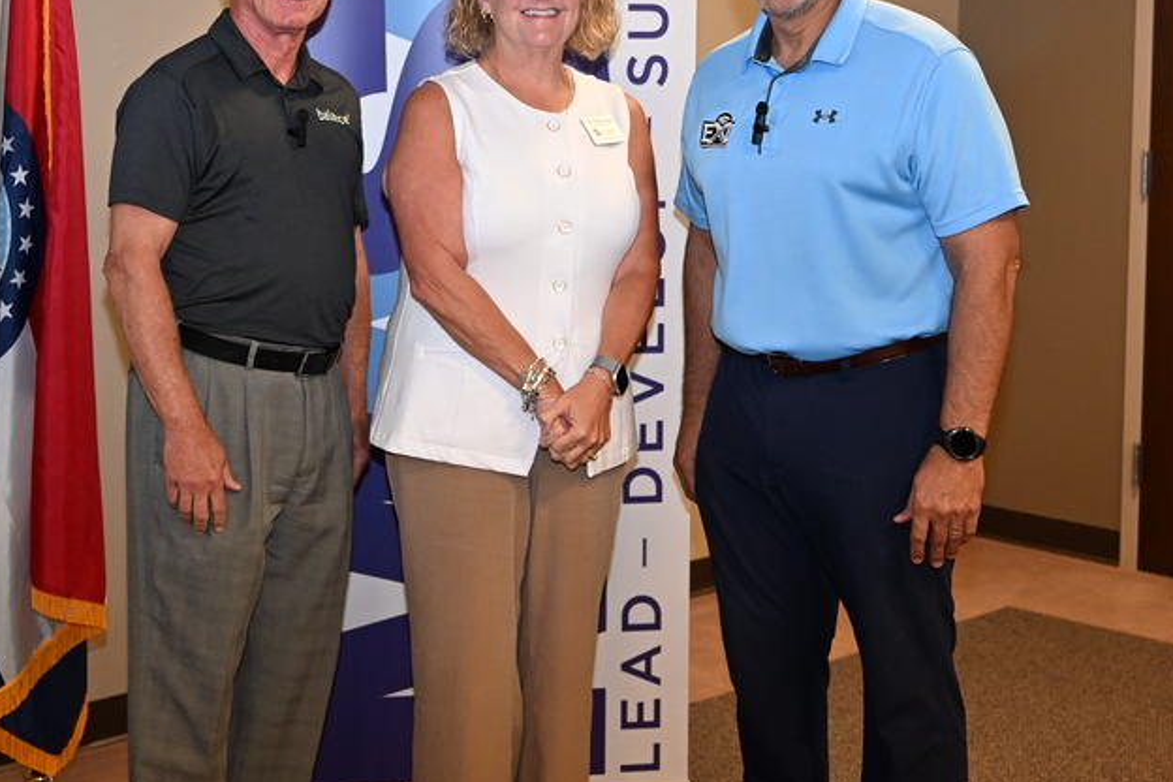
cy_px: 170
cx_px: 399
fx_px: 2085
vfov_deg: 21.0
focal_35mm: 64
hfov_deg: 31.2
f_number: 4.5
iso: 1600
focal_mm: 39
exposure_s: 1/60
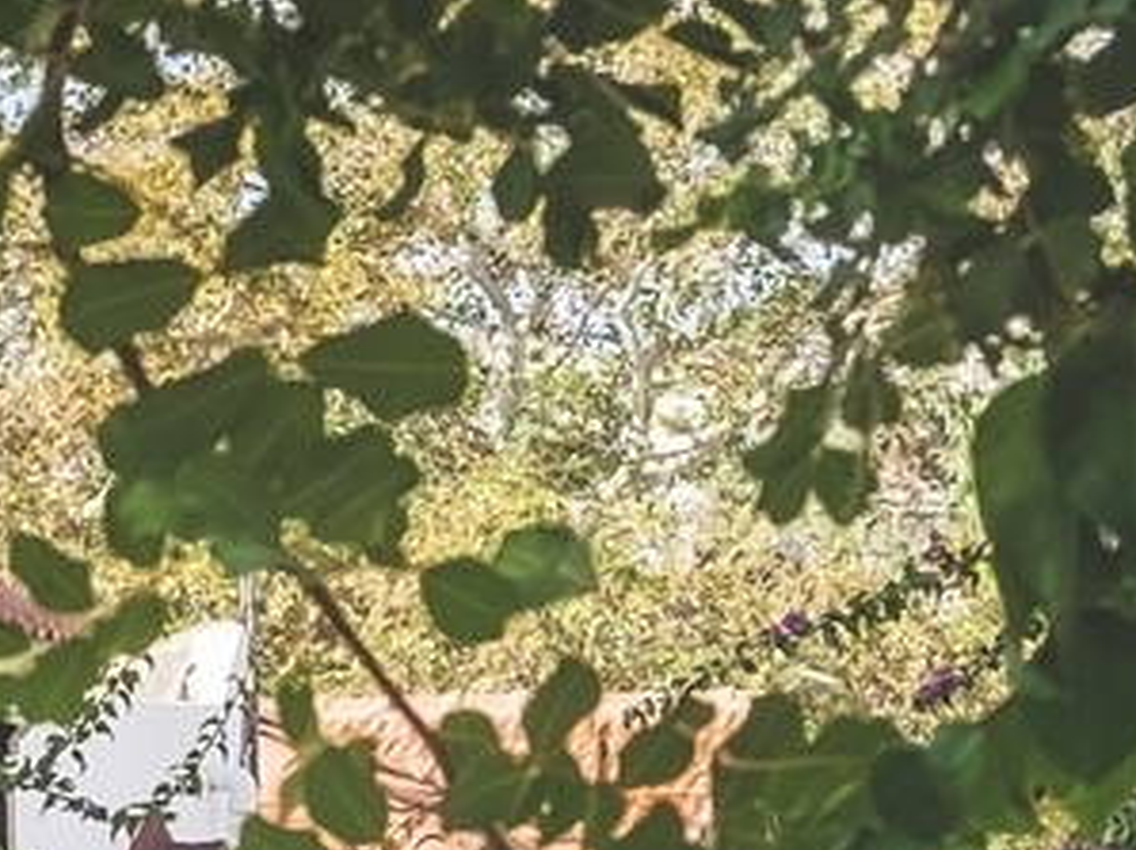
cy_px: 1151
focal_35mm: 217
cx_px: 267
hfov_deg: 9.1
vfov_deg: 6.8
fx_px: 7116
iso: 200
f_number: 5
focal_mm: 23
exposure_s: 1/500
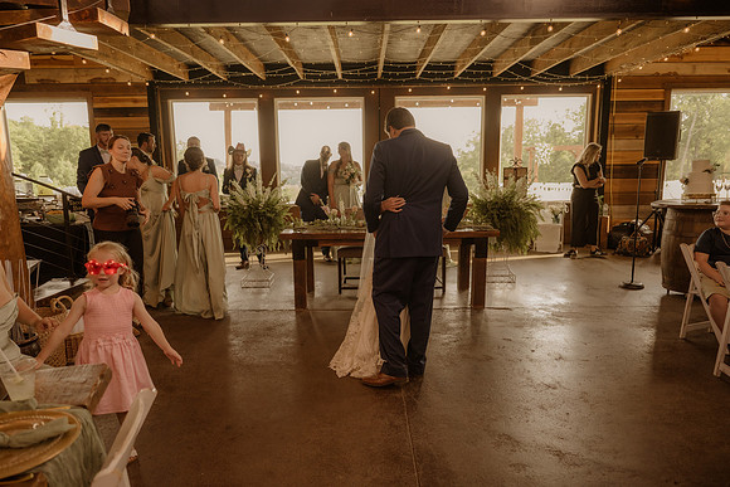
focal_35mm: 24
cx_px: 365
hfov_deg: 72.6
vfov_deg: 52.3
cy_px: 244
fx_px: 497
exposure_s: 1/250
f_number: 2.8
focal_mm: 24
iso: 1000
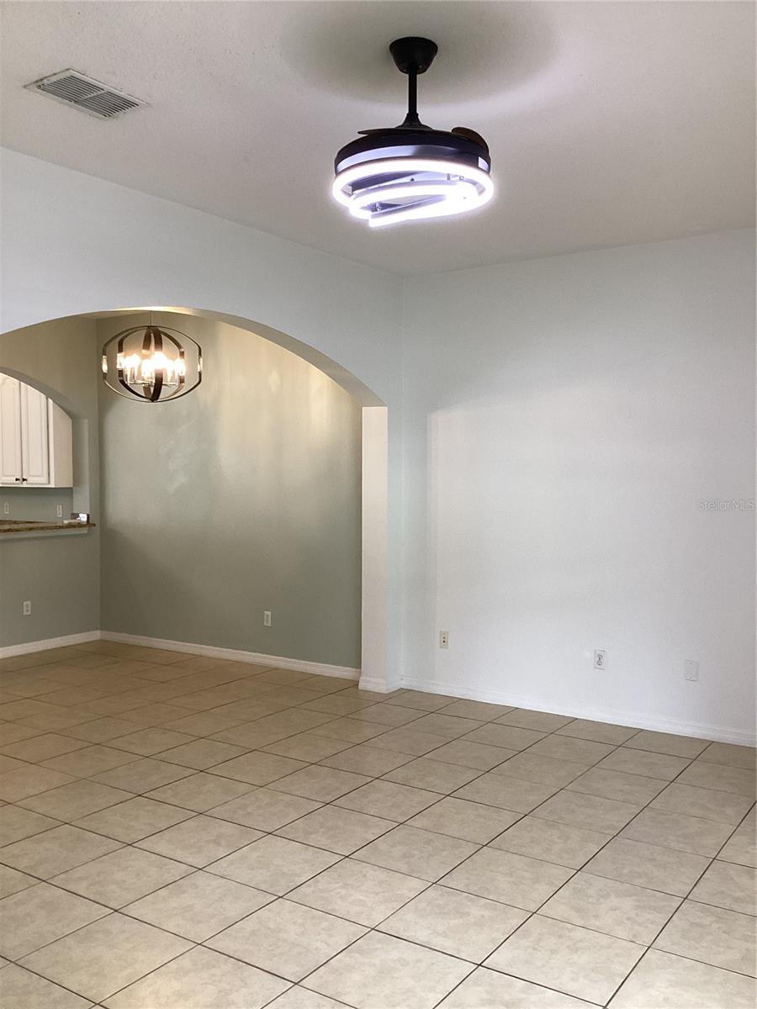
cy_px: 504
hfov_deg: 45.4
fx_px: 904
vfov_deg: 58.4
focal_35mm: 31
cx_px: 378
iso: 100
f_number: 2.4
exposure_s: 1/60
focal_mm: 3.3
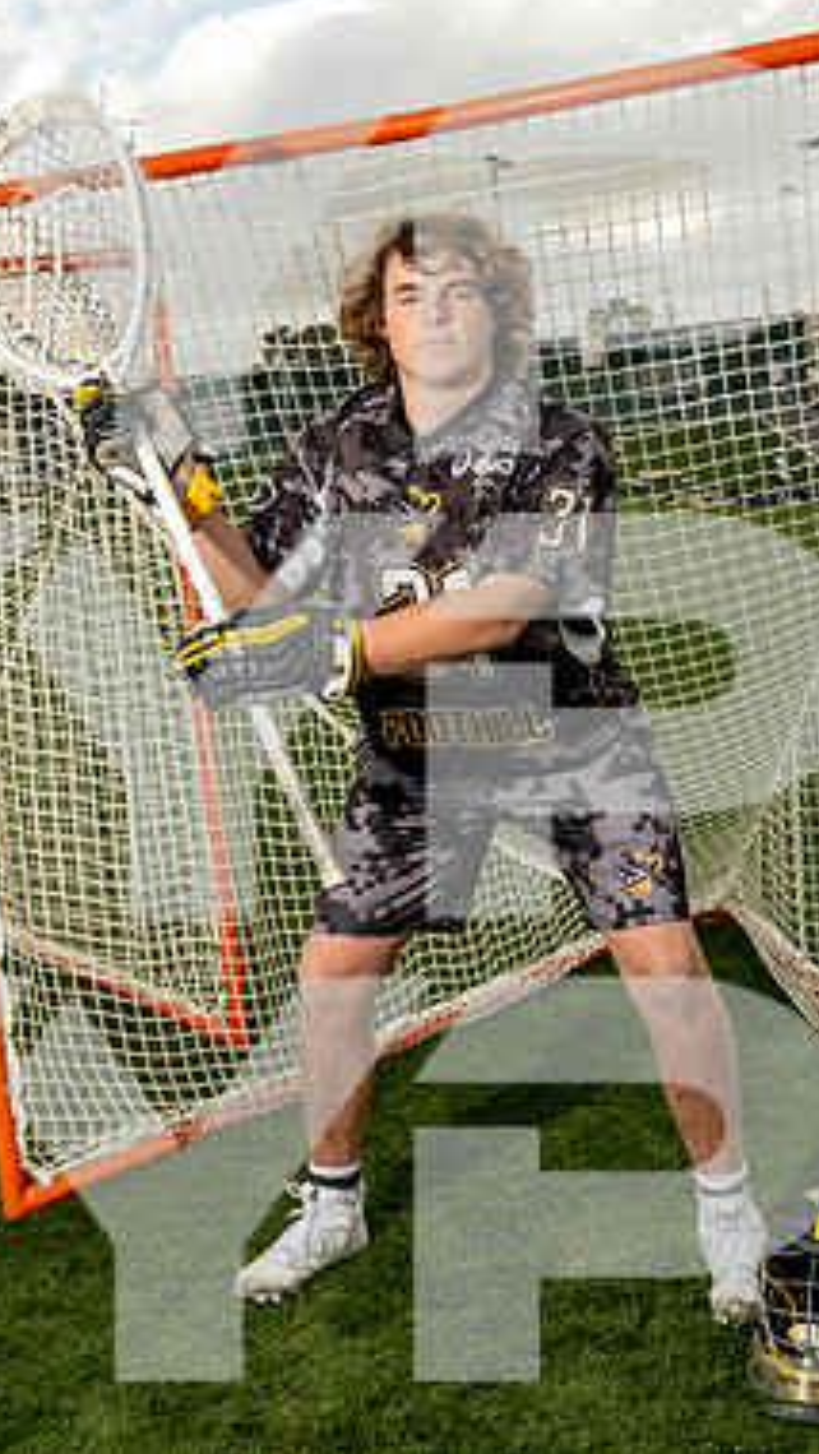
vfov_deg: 42.9
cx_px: 352
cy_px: 717
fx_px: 1852
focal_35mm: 48
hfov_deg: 24.9
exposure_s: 1/250
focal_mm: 30
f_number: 4
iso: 200
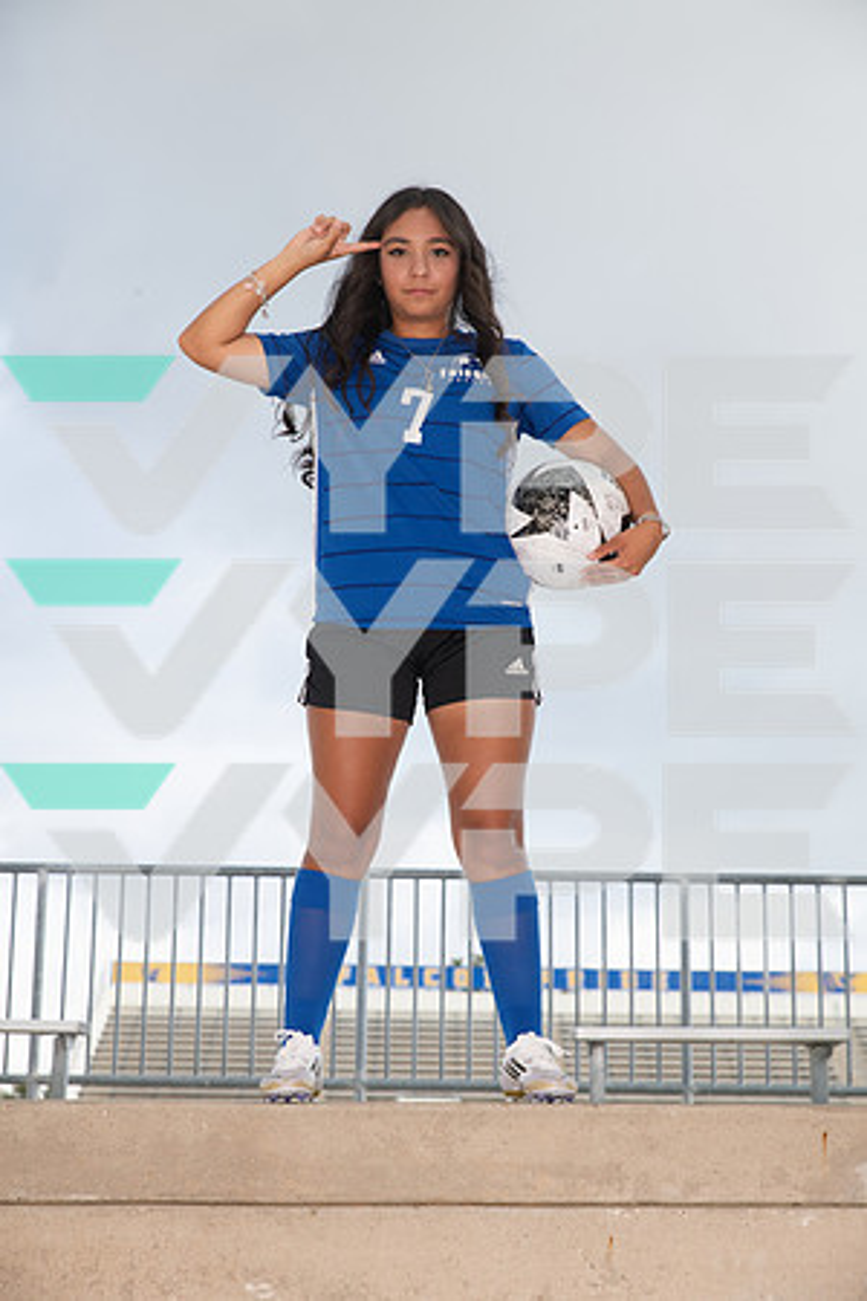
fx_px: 2529
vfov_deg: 28.8
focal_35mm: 70
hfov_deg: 19.5
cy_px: 650
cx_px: 434
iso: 250
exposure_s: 1/320
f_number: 7.1
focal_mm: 70
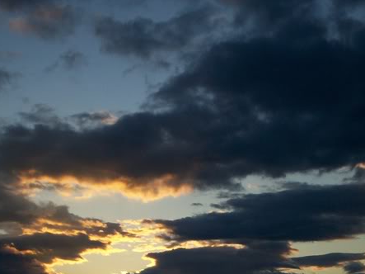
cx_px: 207
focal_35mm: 65
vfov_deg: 22.4
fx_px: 685
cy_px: 206
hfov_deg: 29.8
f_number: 4.5
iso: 100
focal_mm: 5.9
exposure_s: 1/472
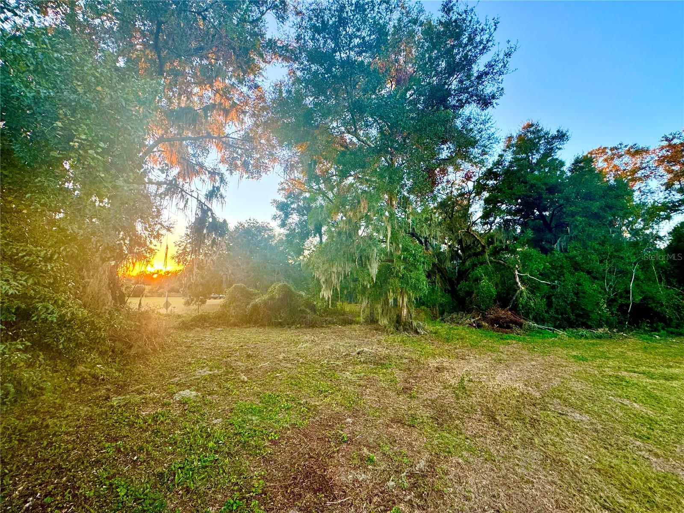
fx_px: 277
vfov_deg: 85.7
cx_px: 342
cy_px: 256
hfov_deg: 102.1
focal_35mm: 14
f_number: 2.2
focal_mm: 2.22
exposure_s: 1/99
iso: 100
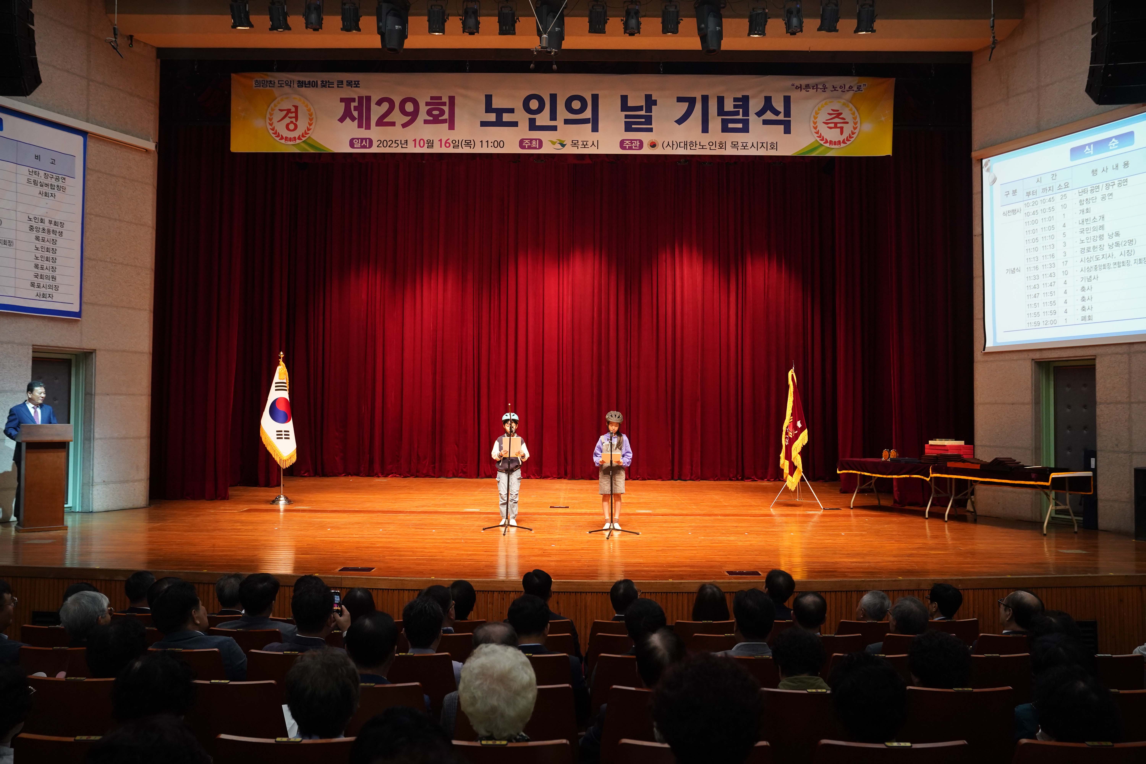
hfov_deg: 61.9
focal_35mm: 30
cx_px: 573
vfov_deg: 43.6
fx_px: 955
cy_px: 382
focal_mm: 30
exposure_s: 1/160
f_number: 4
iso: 2500
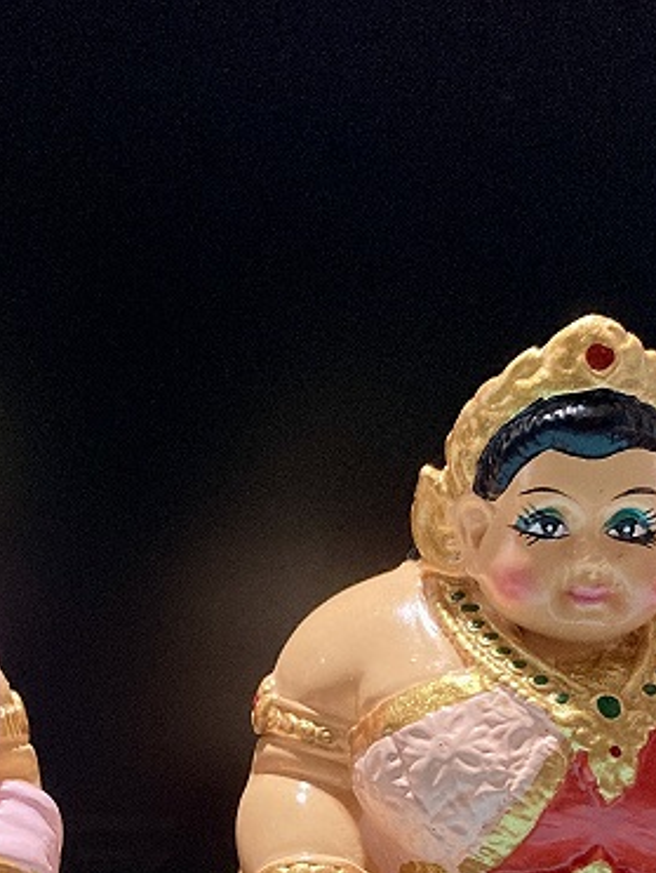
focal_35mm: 76
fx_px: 1917
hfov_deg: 19.3
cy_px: 800
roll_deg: -2.2
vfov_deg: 24.8
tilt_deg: -21.0
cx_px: 150
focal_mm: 3.99
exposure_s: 1/30
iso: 400
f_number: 1.8
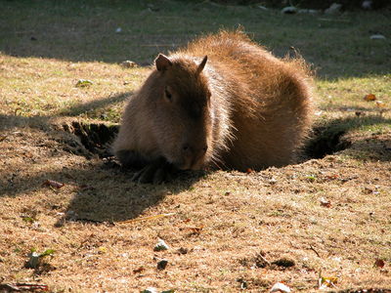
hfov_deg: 7.1
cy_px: 146
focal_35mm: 280
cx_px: 196
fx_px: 3163
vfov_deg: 5.3
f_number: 4.2
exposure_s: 1/168
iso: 100
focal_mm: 71.2
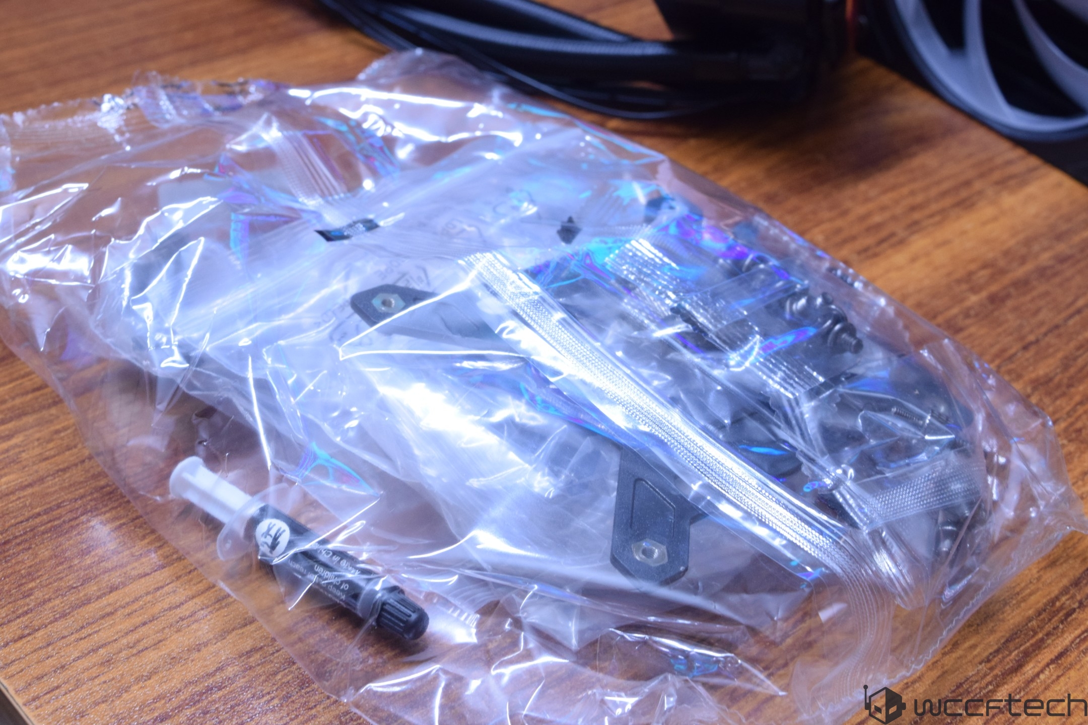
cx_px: 544
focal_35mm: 52
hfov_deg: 37.9
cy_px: 362
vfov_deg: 25.8
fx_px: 1587
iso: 1600
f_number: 10
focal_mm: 35
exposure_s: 1/8
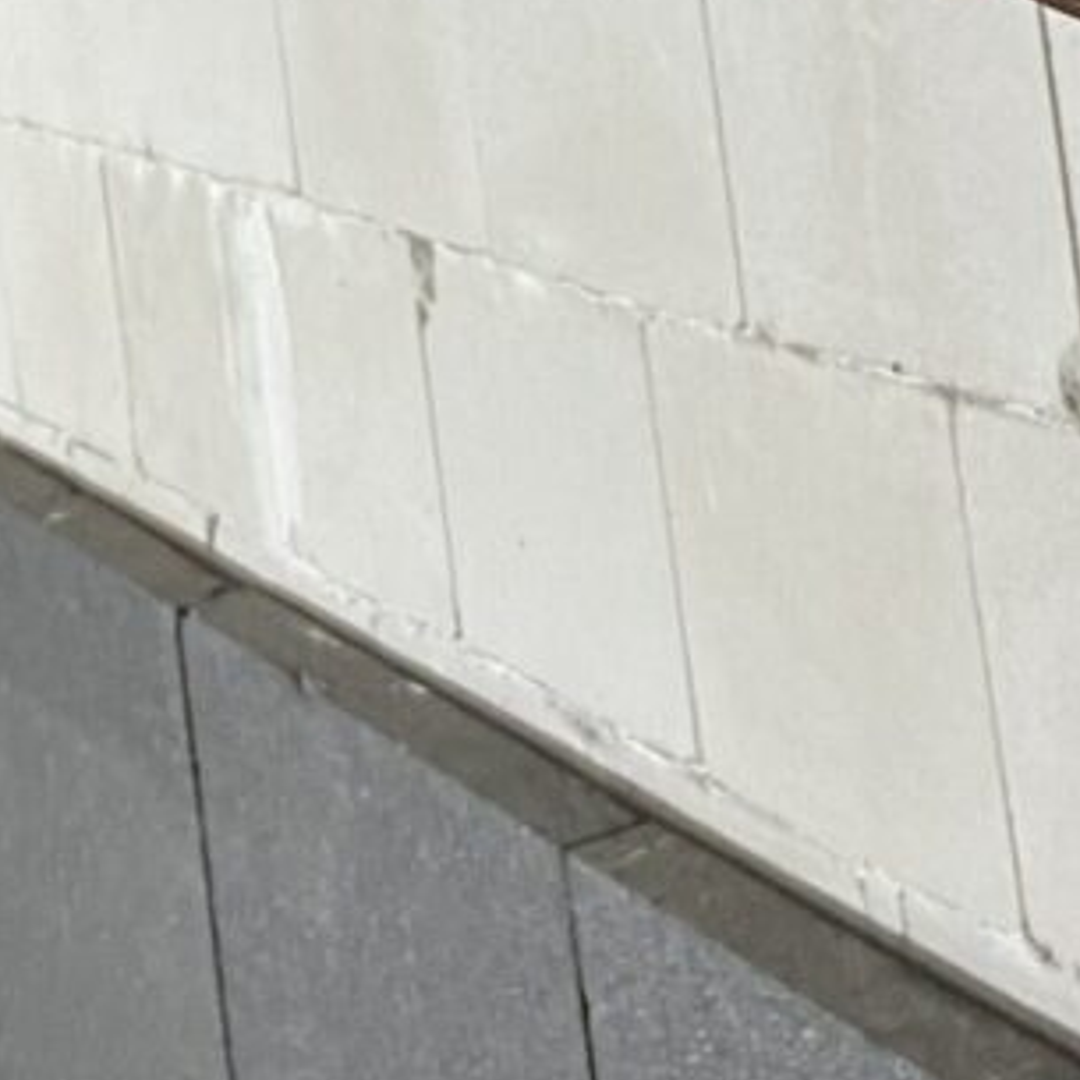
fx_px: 3142
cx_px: 411
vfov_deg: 17.4
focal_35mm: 89
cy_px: -563
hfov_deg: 19.5
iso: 250
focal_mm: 2.71
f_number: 2.2
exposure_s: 1/50
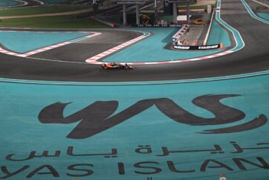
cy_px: 33
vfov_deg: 18.7
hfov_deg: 28.0
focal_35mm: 72
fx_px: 538
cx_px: 115
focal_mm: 43
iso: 2000
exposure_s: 1/1000
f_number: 3.2
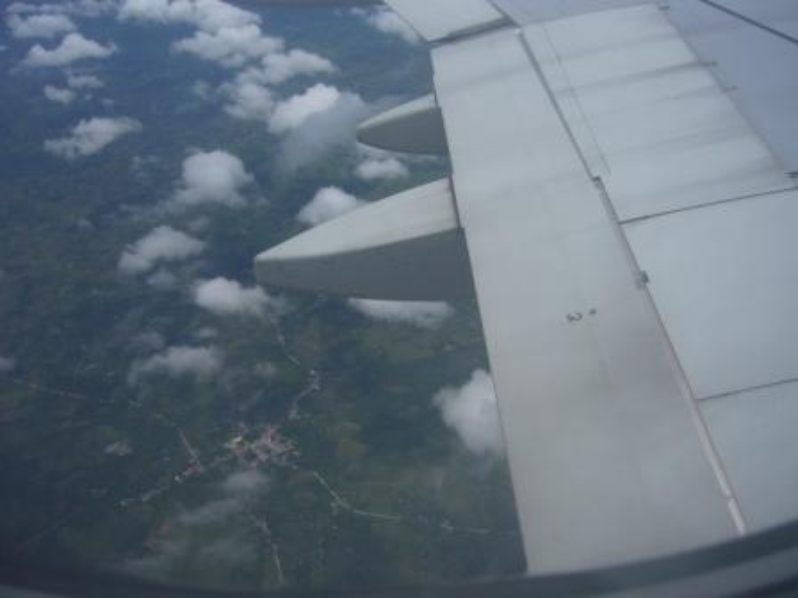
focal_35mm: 35
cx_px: 399
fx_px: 807
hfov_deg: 52.6
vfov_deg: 40.7
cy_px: 299
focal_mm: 5.8
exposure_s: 1/800
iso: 100
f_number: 5.6
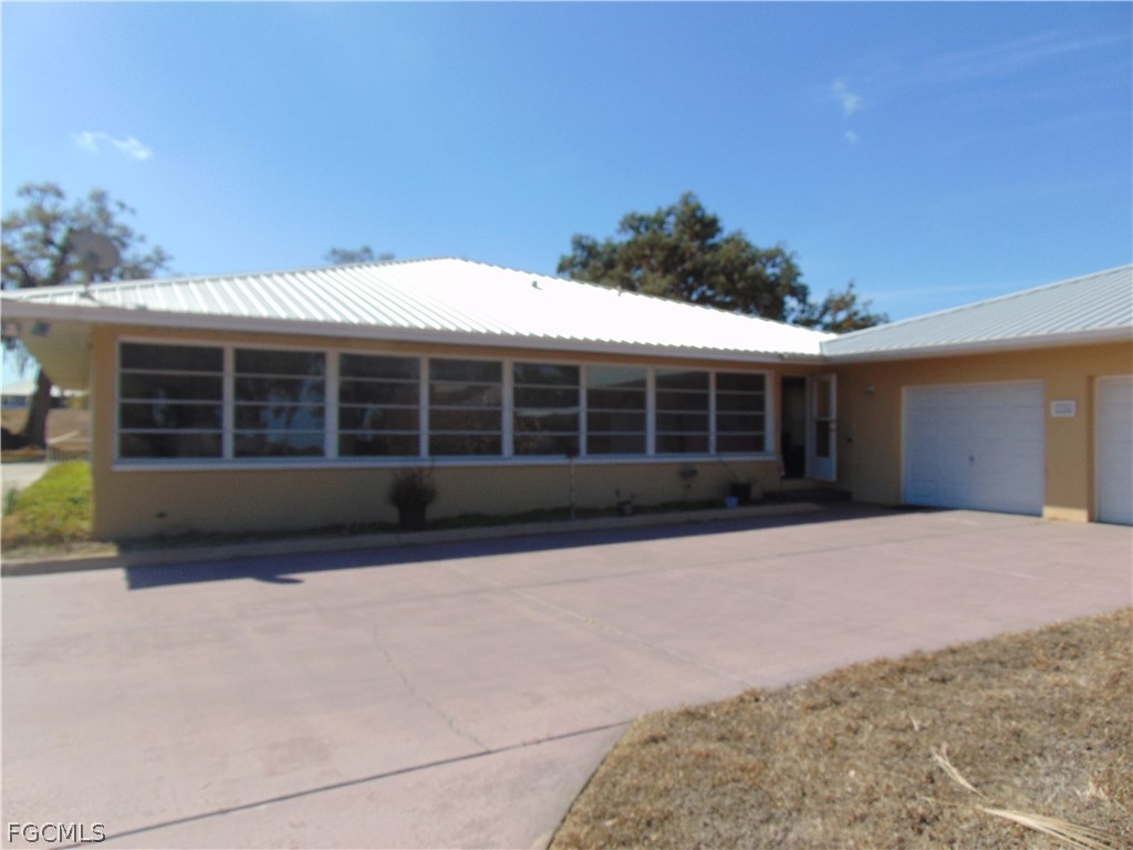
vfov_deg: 54.9
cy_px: 425
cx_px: 566
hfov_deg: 69.4
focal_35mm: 25
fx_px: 818
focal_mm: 4.5
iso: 80
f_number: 7.7
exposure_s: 1/320
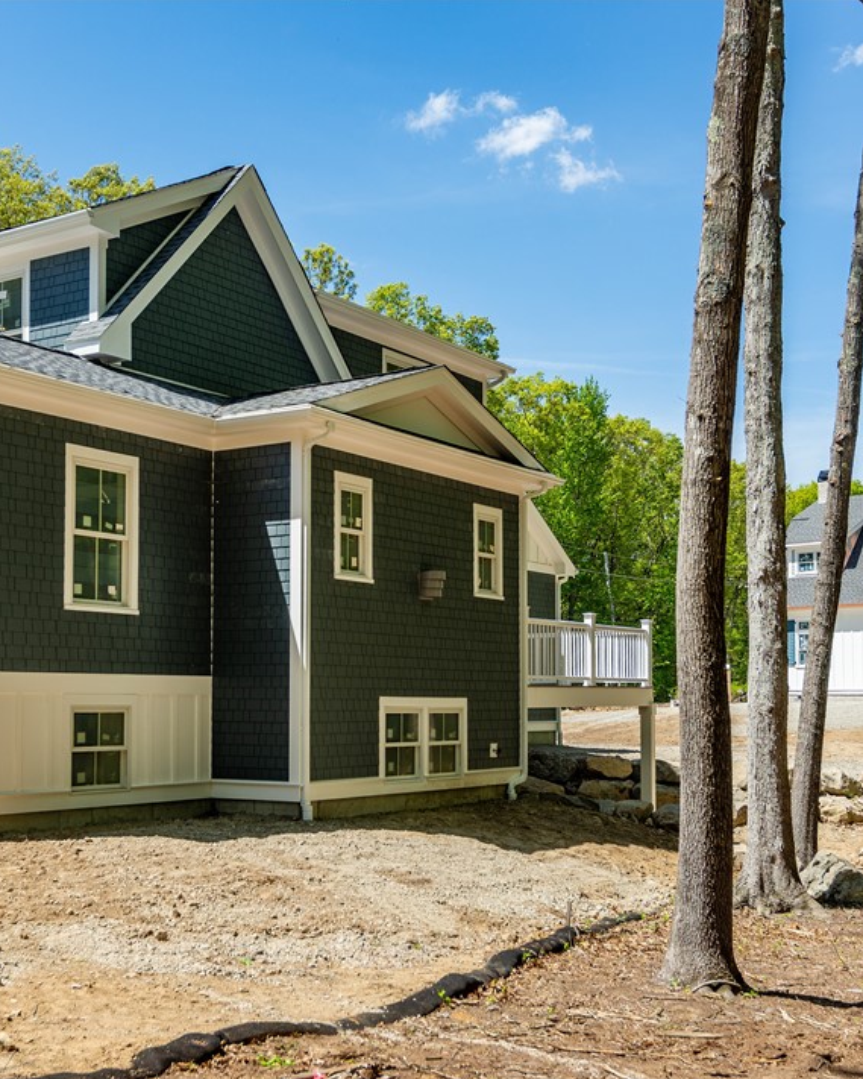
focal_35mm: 43
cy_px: 546
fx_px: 1373
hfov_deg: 34.6
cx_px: 303
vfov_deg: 42.9
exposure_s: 1/250
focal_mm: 30
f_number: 6.3
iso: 100
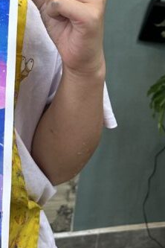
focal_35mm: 75
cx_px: -68
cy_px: -7
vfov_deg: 25.5
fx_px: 516
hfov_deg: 16.8
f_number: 1.78
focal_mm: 6.86
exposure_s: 1/100
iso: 100
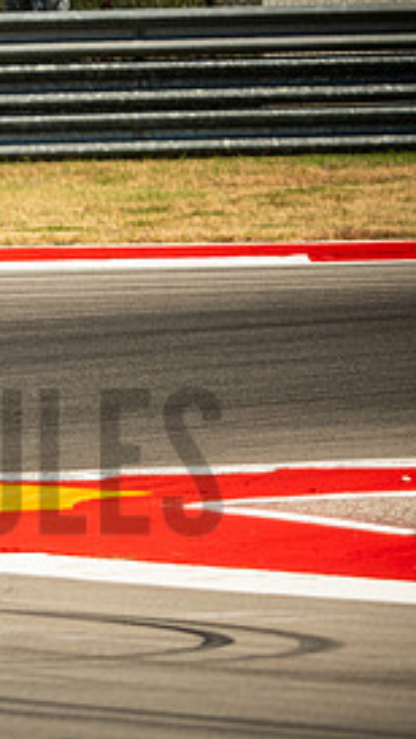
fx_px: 18288
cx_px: -348
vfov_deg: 2.3
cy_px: 465
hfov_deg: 1.3
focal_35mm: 932
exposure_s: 1/2000
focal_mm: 280
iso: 200
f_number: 2.8
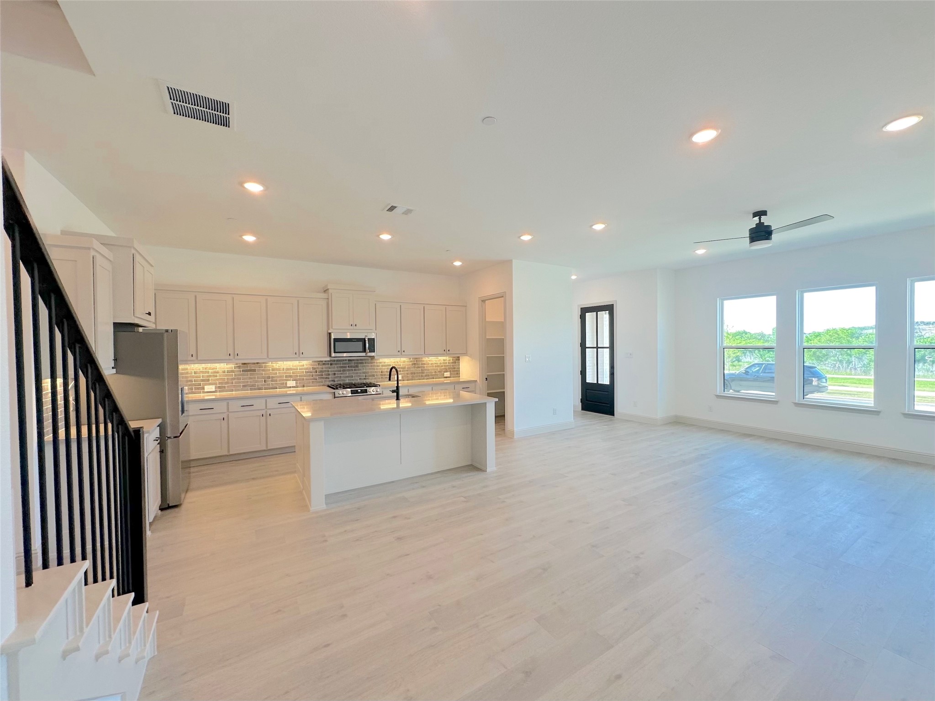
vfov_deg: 85.7
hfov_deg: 102.1
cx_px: 468
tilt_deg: +1.0
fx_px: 378
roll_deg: -0.3
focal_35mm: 14
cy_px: 350
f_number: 2.2
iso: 100
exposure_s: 1/120
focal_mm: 2.22
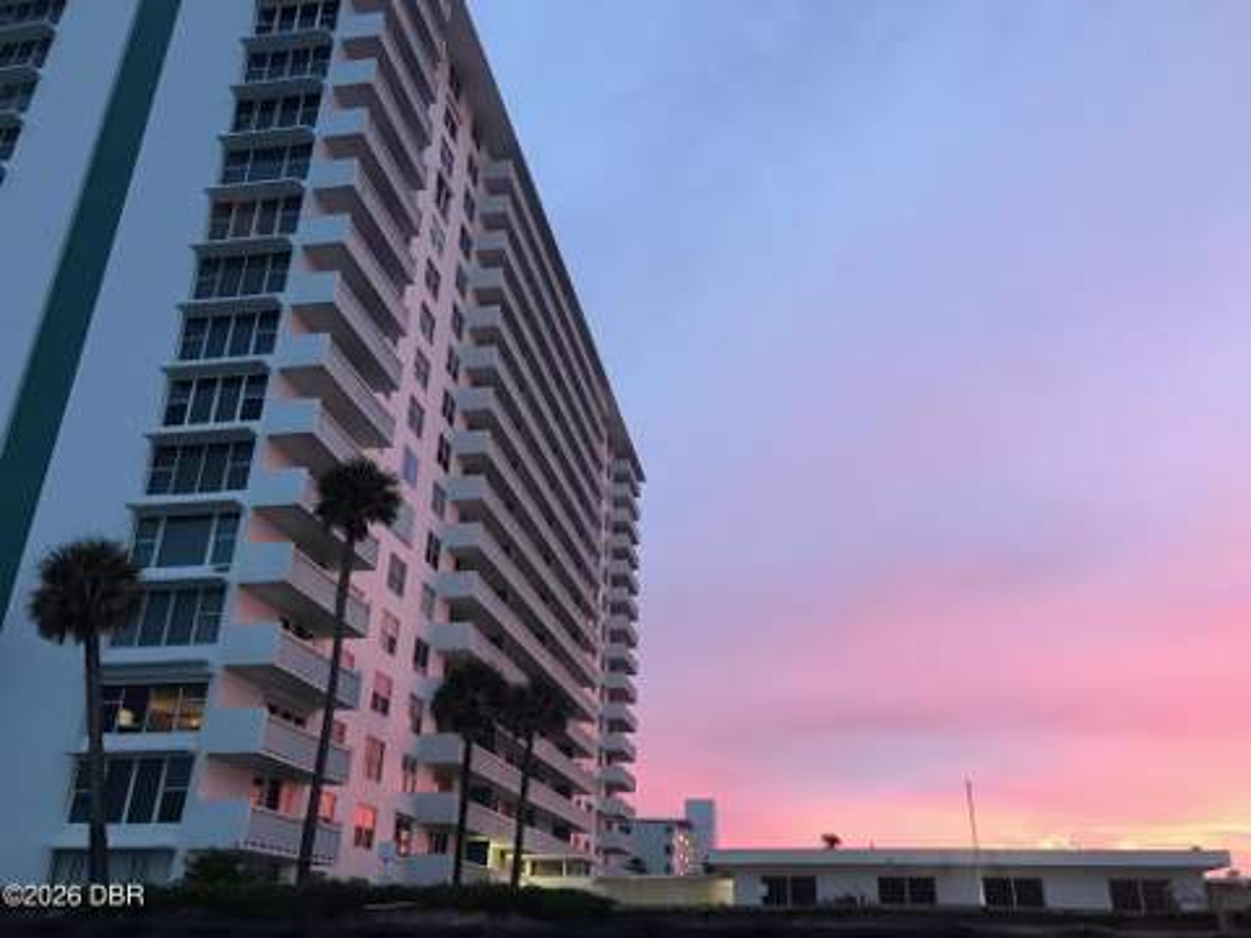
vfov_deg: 49.7
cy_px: 469
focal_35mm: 28
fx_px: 1012
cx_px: 626
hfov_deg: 63.4
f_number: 1.8
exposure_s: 1/15
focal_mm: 3.99
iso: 50
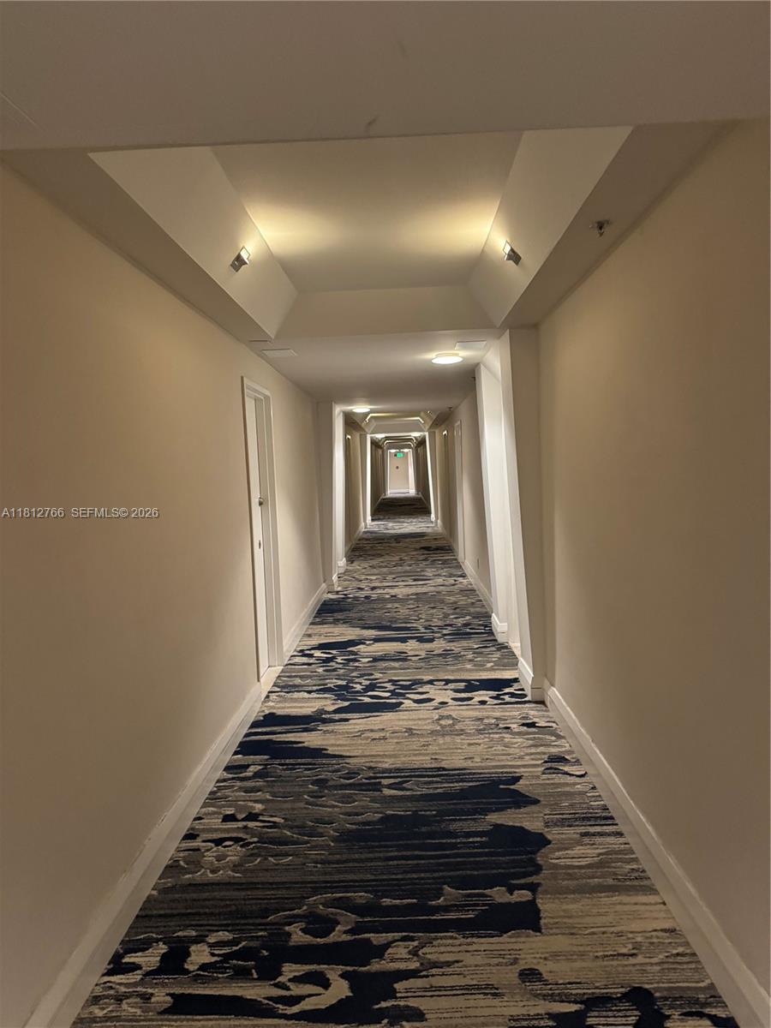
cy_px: 514
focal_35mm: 24
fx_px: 713
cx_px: 386
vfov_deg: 71.6
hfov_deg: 56.8
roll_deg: +3.7
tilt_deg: -3.8
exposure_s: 1/40
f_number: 1.78
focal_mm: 6.76
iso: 1000
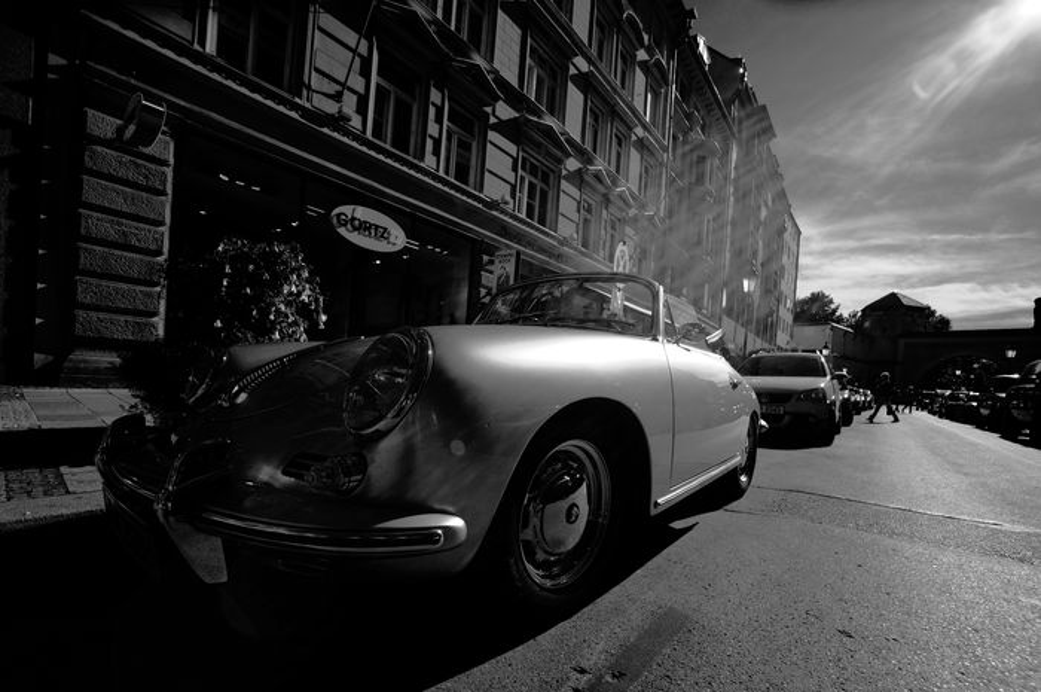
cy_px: 346
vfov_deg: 77.2
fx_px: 433
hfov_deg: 100.5
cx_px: 520
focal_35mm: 15
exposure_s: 1/1000
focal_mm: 15
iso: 200
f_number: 8
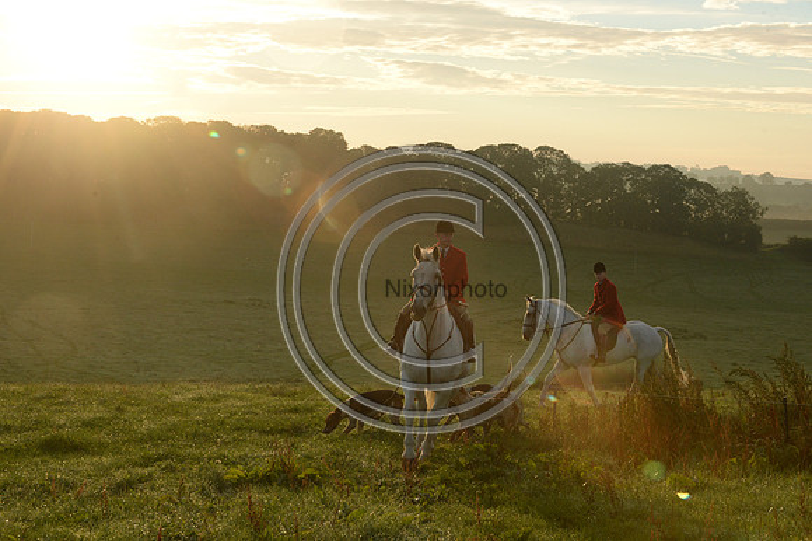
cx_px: 406
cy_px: 270
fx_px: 1578
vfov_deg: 19.4
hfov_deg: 28.9
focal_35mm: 70
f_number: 10
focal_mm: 70
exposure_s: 1/800
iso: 1600
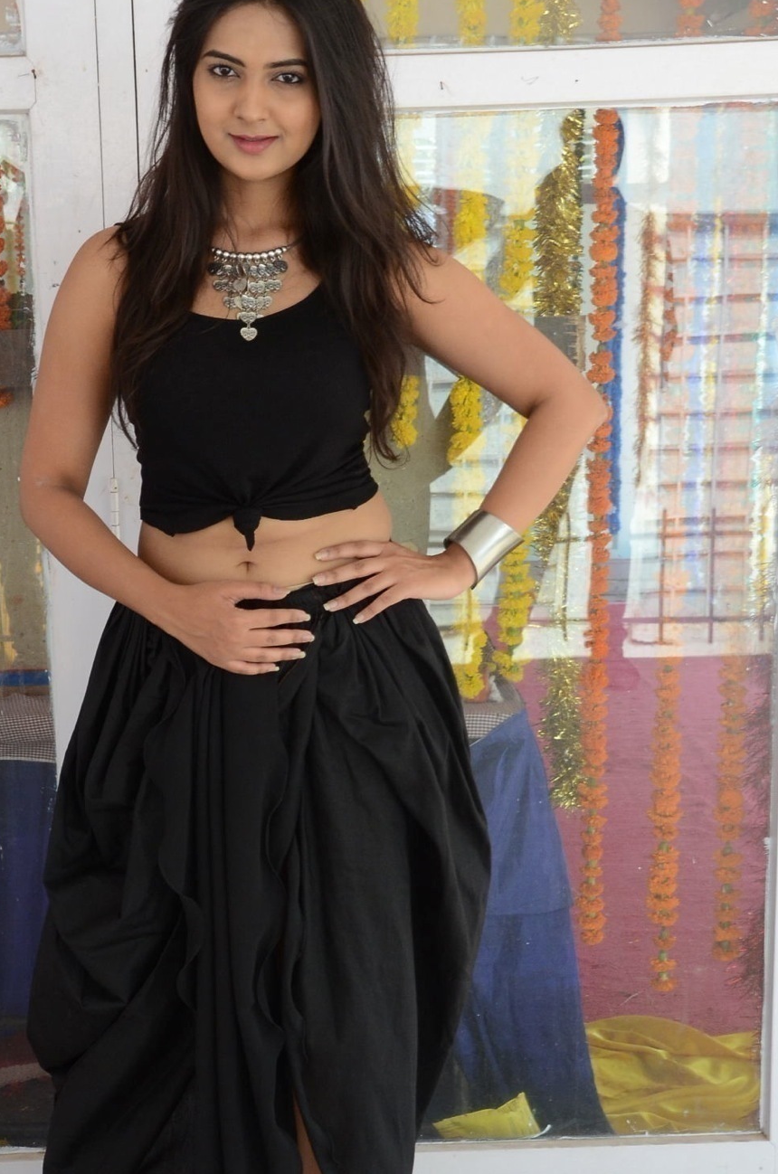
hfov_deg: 20.2
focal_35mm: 67
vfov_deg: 30.1
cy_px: 707
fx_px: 2181
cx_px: 308
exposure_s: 1/125
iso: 1000
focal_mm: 32
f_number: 8
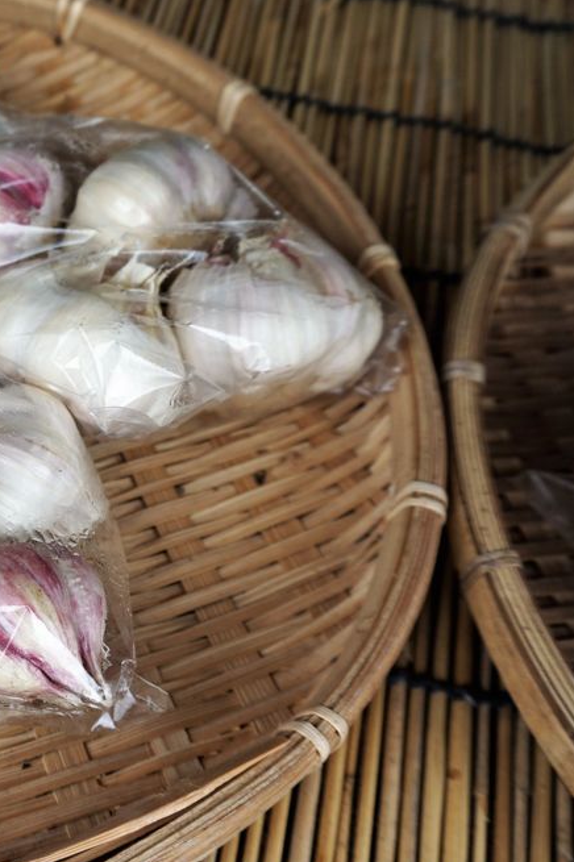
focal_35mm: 44
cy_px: 416
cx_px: -122
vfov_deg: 44.5
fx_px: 1053
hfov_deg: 26.8
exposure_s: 1/80
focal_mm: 16
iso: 100
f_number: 4.5
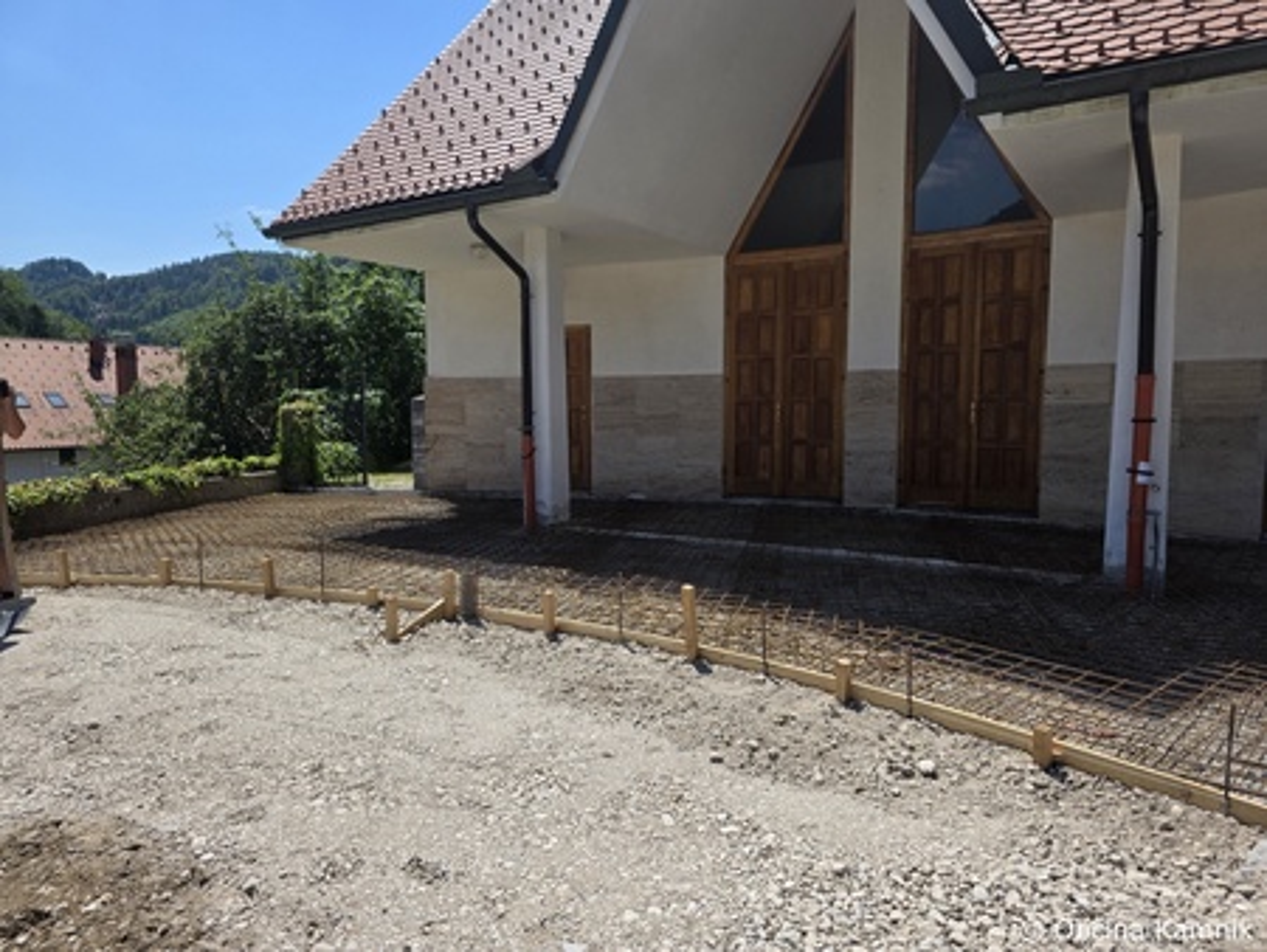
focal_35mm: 23
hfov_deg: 73.9
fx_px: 842
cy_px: 476
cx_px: 634
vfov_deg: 58.9
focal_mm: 6.3
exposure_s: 1/5958
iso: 80
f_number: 1.7
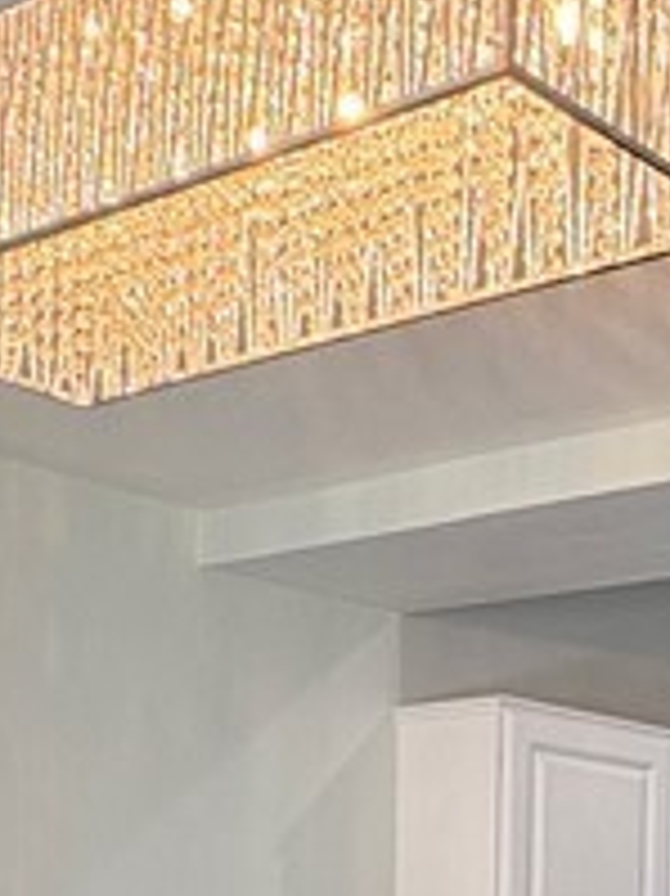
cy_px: 1085
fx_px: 1860
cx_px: 1025
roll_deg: -1.0
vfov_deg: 24.4
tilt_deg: -1.5
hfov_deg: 18.1
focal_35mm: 72
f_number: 2.2
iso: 160
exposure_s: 1/120
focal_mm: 2.22
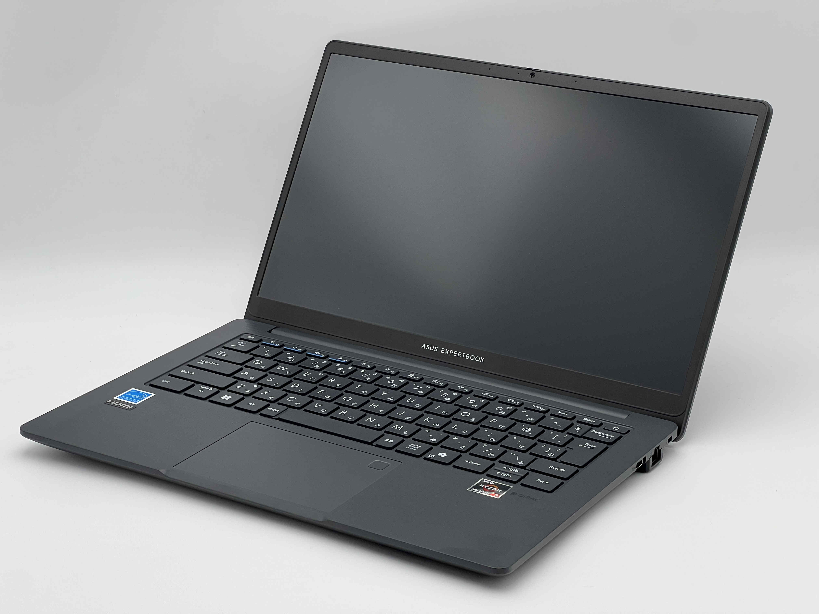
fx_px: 1822
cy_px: 307
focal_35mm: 77
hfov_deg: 25.3
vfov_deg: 19.1
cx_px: 410
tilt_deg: -19.0
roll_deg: +0.4
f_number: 2.8
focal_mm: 9
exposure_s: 1/99
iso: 40
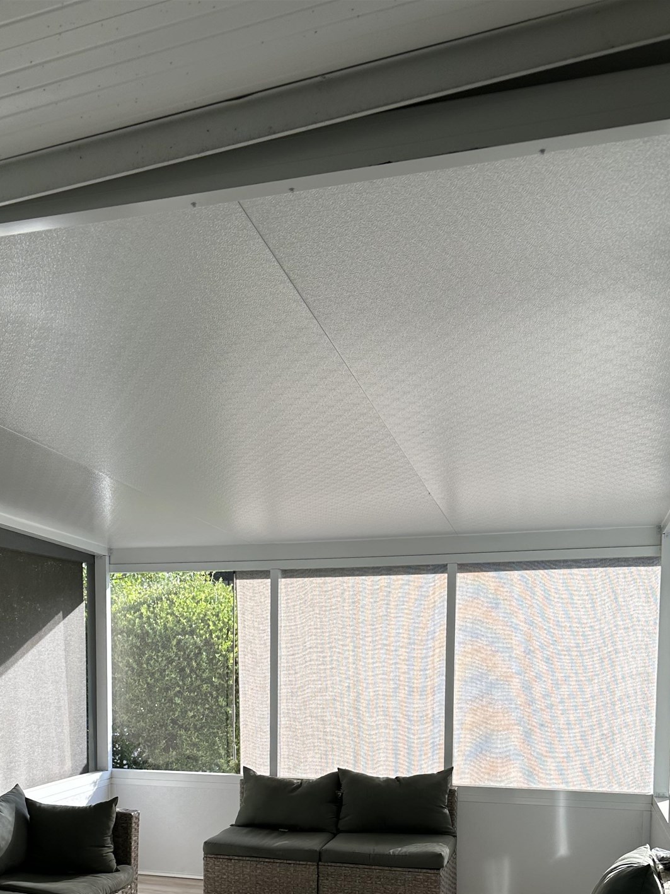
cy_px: 726
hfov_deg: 36.7
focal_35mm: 39
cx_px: 267
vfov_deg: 45.3
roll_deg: -0.8
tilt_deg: -3.4
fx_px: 1007
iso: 80
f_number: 1.78
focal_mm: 6.86
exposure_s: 1/421
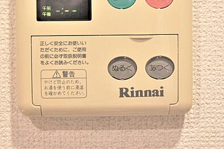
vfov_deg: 22.7
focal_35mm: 59
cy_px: 31
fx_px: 367
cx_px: 100
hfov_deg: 33.9
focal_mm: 24
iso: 400
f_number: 4.5
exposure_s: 1/40
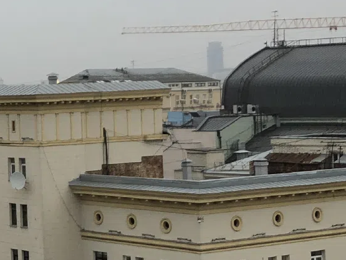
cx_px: -113
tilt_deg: -1.5
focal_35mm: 121
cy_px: 119
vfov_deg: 12.3
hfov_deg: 15.4
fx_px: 1210
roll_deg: +1.4
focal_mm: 4
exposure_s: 1/100
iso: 25
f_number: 1.8
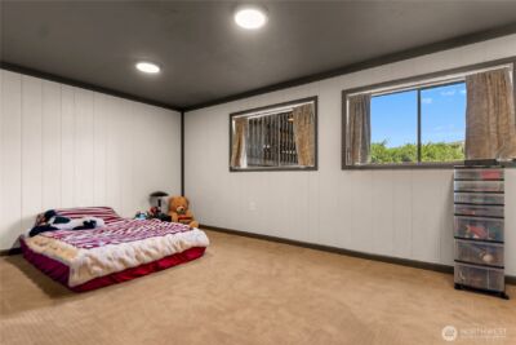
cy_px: 172
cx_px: 258
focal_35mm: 17
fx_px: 248
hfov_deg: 92.3
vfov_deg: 69.5
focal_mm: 17.3
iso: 400
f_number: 2.8
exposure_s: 1/15
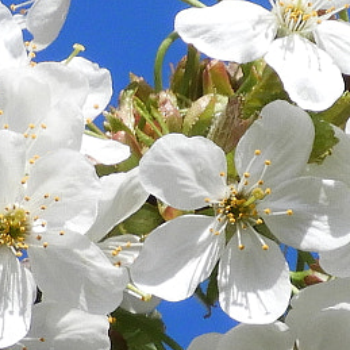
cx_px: -115
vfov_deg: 0.4
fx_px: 50047
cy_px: 311
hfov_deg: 0.4
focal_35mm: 4375
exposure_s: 1/500
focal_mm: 143.3
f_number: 5.6
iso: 100
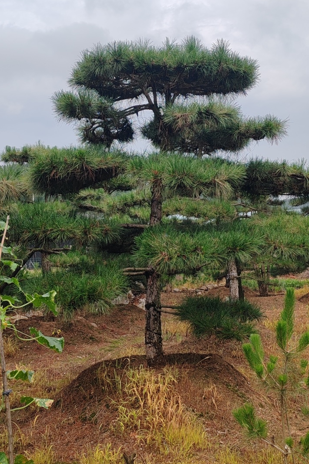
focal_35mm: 49
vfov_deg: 40.3
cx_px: 156
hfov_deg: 27.5
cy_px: 232
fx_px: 630
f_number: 1.9
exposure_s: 1/800
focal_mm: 6.12
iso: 50
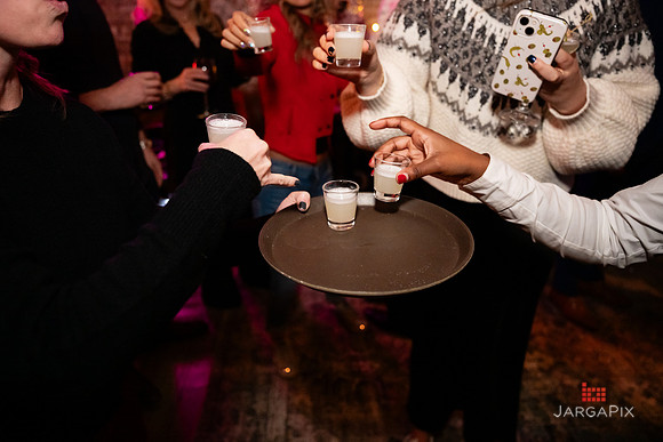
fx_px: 448
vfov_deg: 52.6
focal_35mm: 24
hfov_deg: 73.0
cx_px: 332
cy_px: 221
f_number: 2.8
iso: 3200
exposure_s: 1/100
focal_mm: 24
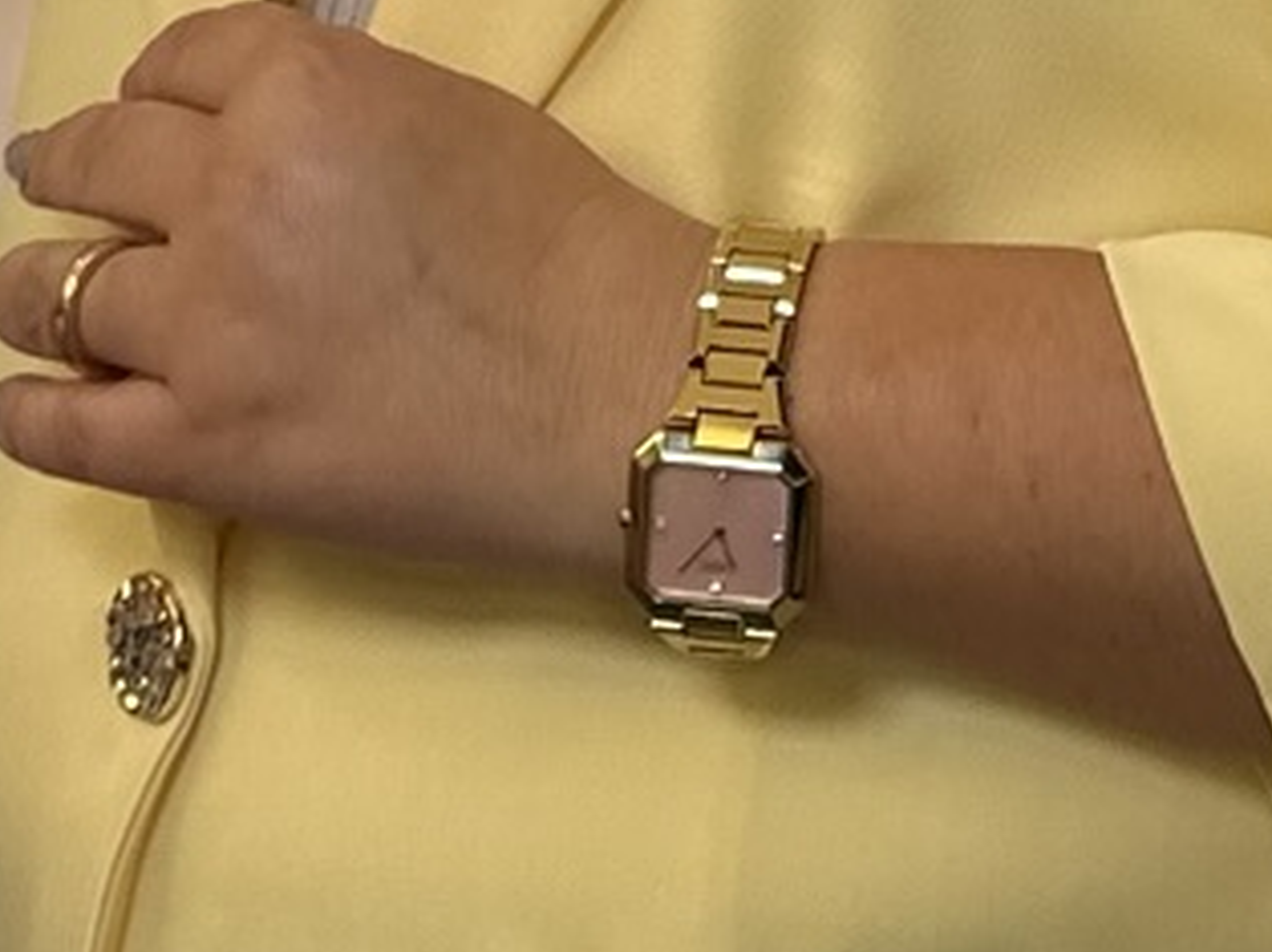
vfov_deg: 9.1
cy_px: -924
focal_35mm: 153
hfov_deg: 12.8
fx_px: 5618
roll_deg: -2.7
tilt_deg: -2.7
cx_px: 1122
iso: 64
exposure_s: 1/140
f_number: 1.78
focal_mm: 6.86
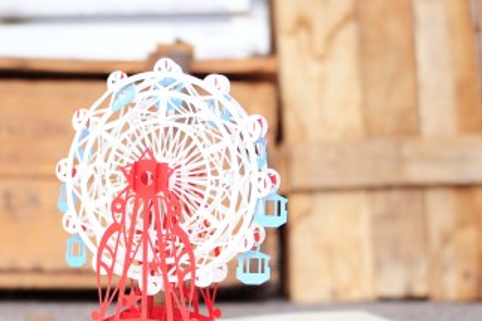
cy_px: 184
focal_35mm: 53
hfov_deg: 37.1
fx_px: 709
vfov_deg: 25.5
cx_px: 161
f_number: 3.5
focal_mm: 38
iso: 640
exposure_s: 1/125
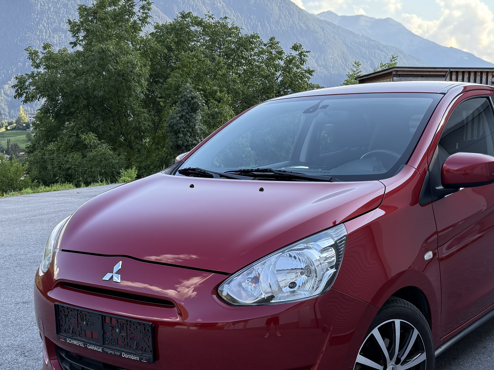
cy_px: 235
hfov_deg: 40.8
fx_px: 656
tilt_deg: -9.7
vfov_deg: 31.4
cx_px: 323
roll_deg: -0.3
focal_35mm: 46
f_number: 1.78
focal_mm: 6.76
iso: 100
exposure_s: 1/467
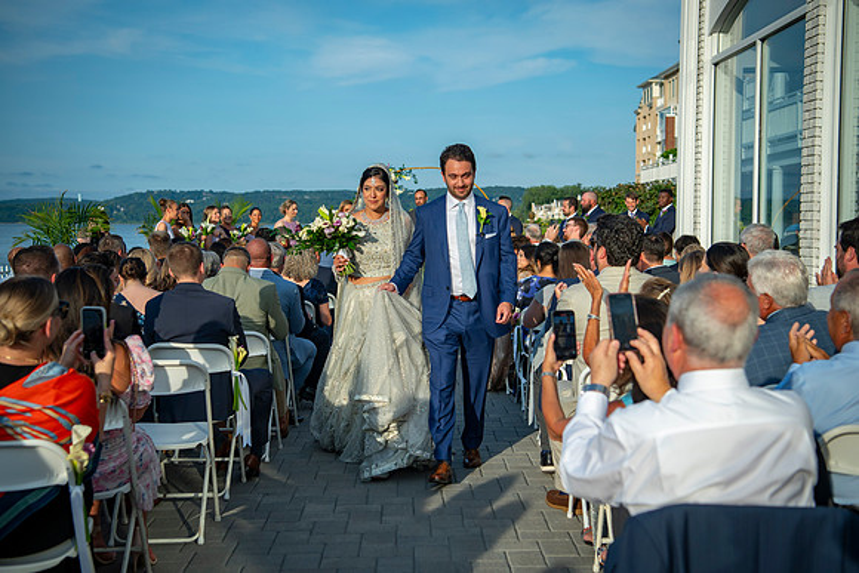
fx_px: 1224
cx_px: 428
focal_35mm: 51
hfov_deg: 38.7
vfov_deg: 26.3
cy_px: 278
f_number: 4
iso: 400
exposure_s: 1/4000
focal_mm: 48
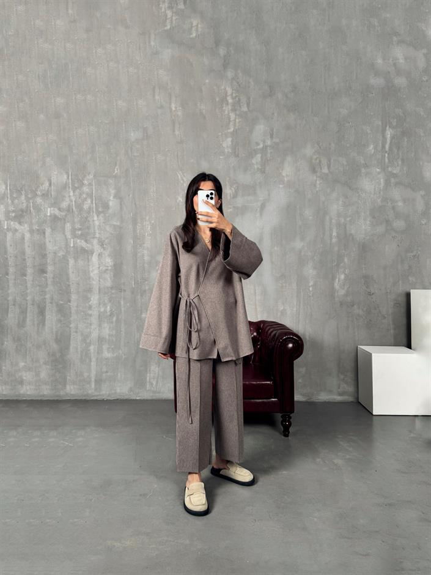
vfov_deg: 71.6
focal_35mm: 24
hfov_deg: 56.8
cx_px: 216
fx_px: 398
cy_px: 288
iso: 100
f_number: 1.78
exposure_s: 1/121
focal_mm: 6.76
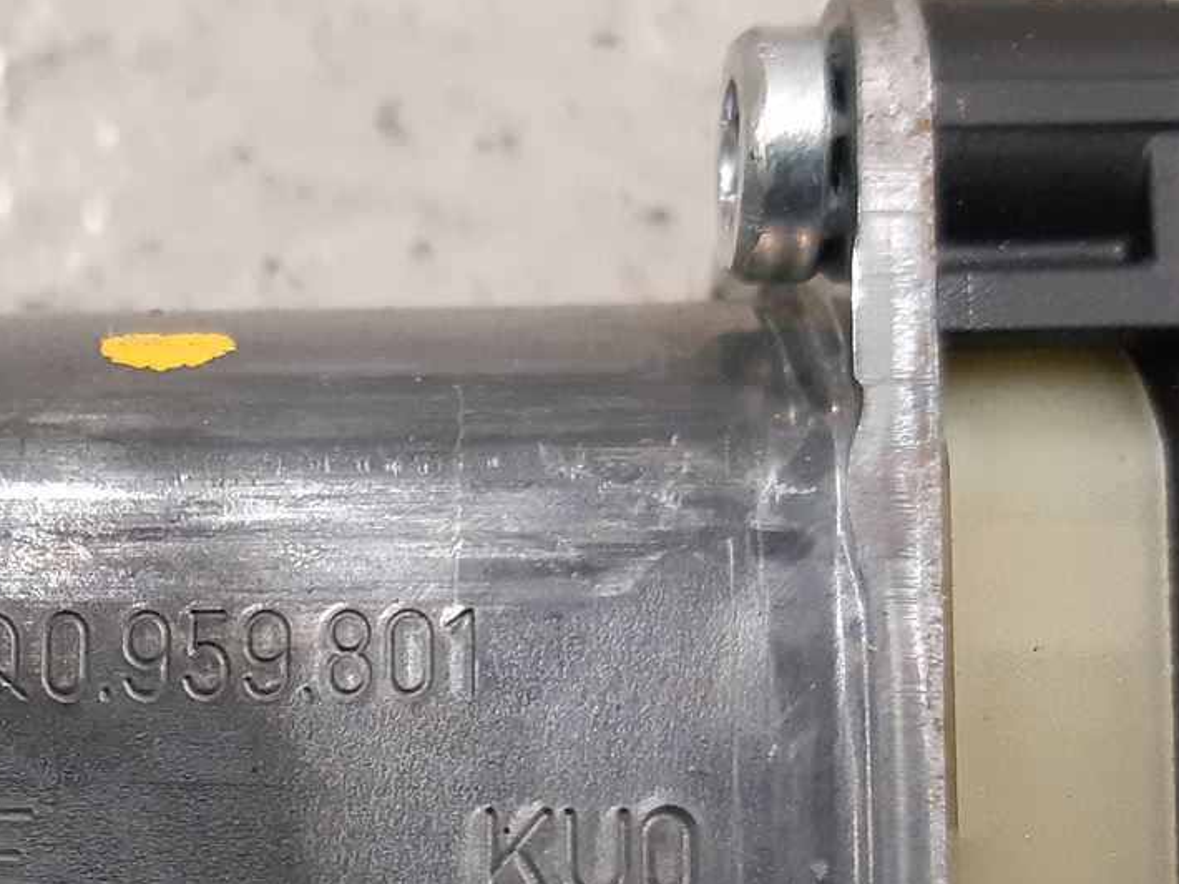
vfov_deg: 19.2
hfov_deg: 25.3
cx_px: 133
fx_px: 2554
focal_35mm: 75
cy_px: 837
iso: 250
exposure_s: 1/33
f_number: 1.7
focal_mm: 3.93
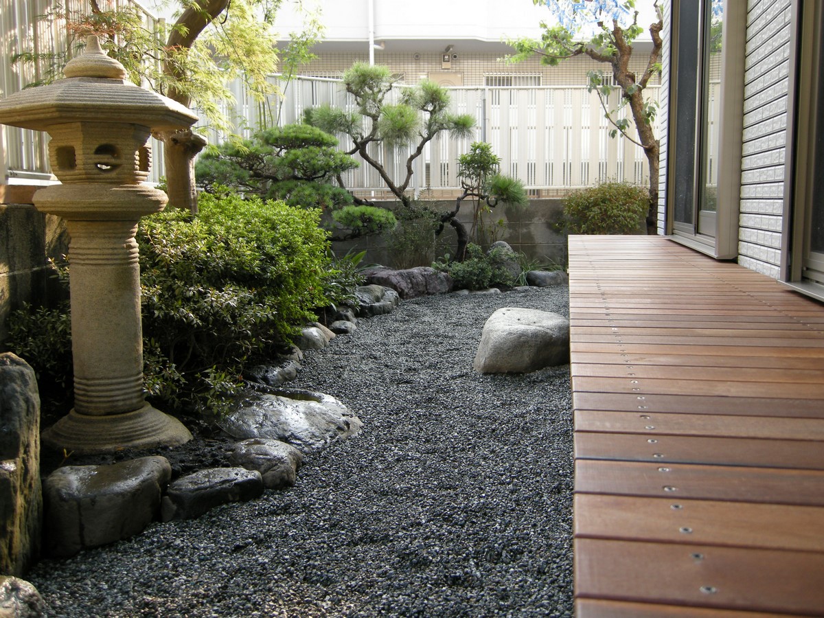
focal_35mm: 35
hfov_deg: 52.6
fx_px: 833
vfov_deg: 40.7
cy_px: 309
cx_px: 412
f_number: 3
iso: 64
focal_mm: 7.5
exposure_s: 1/67.1
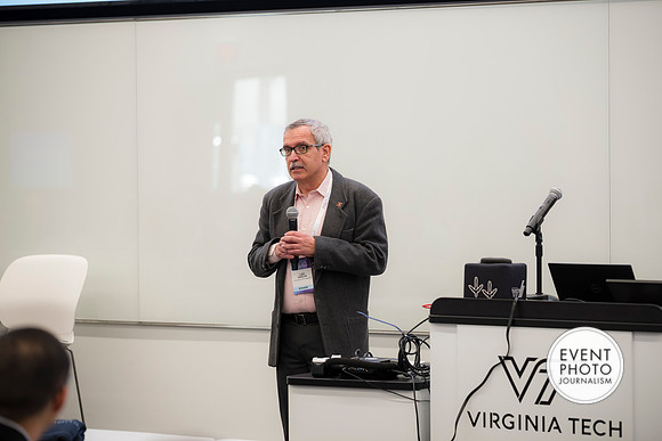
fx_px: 2244
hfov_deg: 16.8
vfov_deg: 11.2
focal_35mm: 122
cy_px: 220
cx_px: 331
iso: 800
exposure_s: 1/125
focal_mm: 122
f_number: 2.8
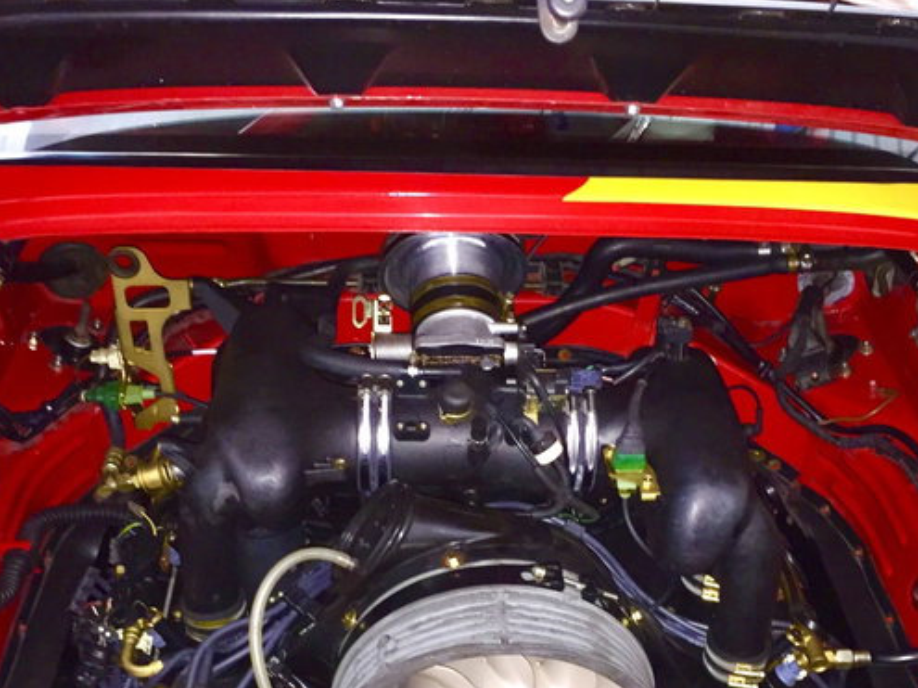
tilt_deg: -40.5
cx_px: 490
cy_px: 529
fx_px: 1193
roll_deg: -2.0
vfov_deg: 31.5
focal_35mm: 45
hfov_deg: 42.1
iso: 200
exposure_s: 1/16
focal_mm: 4.15
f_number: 2.2
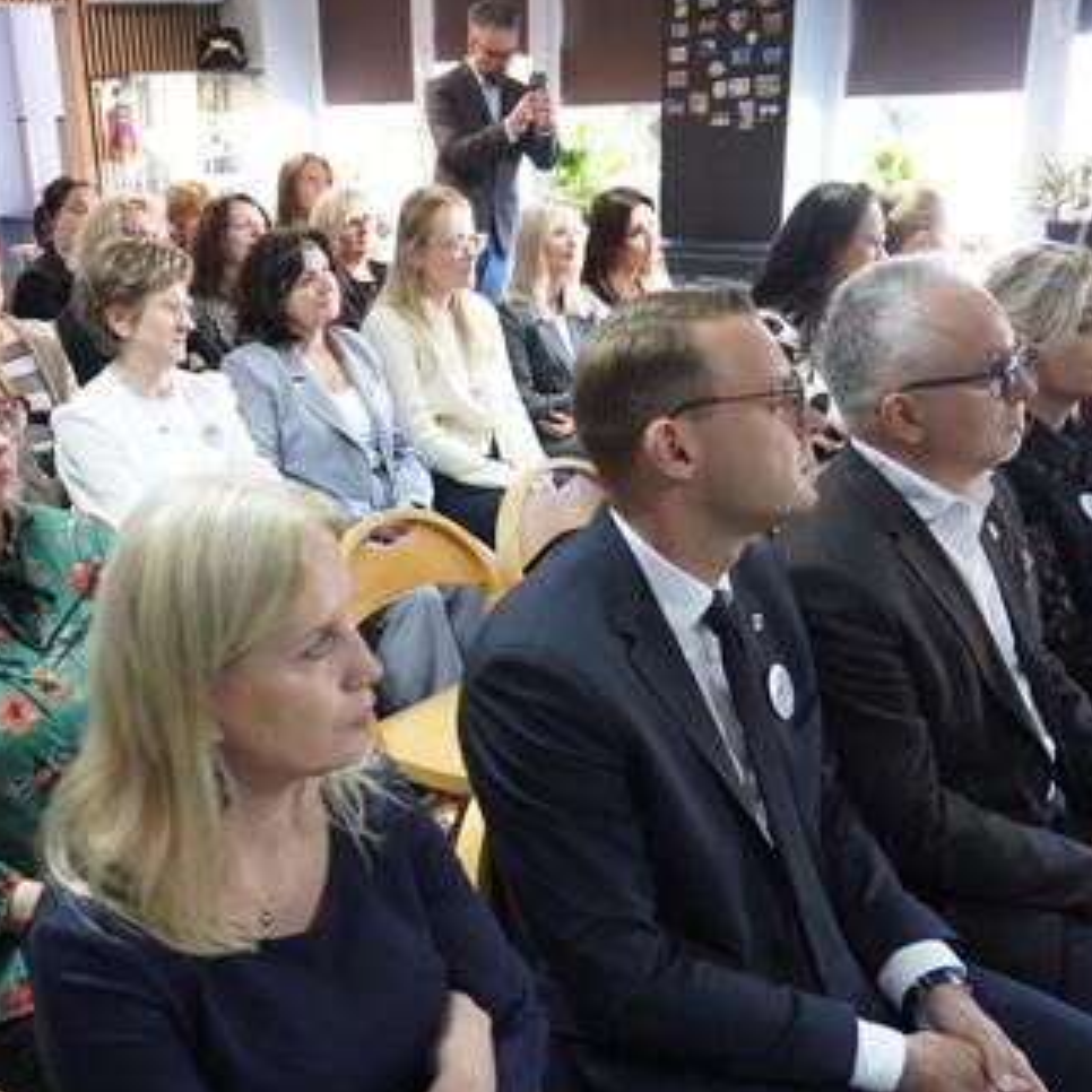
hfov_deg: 43.5
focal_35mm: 38
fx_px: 1356
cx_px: 400
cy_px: 643
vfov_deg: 43.7
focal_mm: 16
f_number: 4
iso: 5000
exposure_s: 1/160
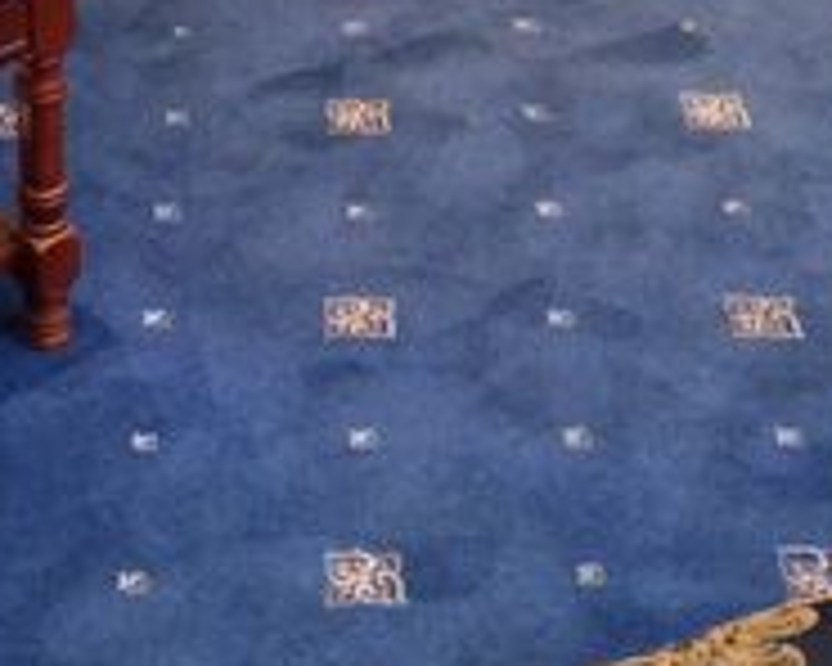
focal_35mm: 135
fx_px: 3324
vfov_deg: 10.6
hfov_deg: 14.3
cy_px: -621
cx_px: 367
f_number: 2.2
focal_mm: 4.12
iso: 200
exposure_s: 1/30
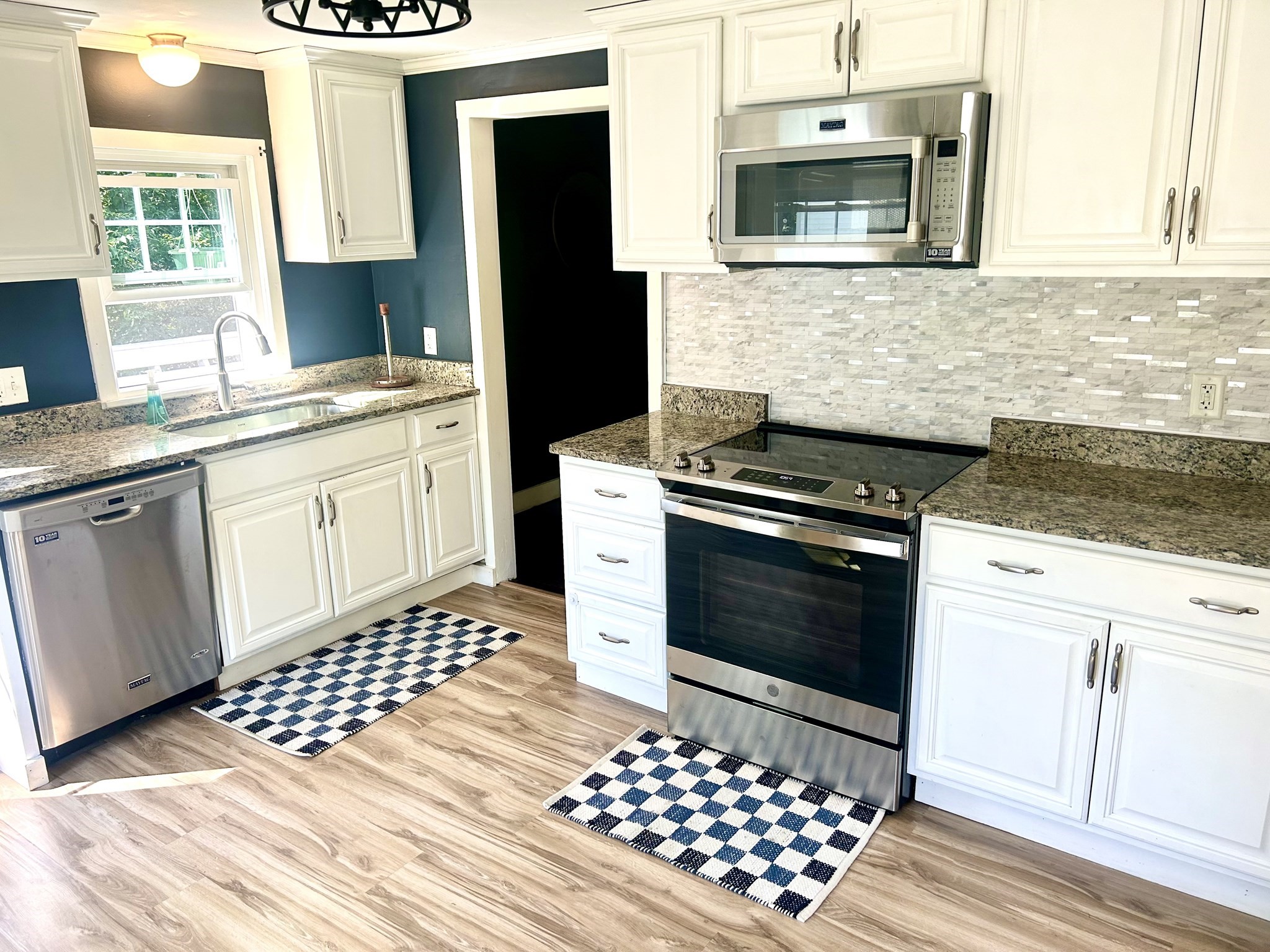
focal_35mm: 26
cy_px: 476
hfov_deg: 67.3
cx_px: 635
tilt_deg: -13.6
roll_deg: +2.1
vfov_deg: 53.1
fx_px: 954
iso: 64
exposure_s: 1/120
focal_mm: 5.7
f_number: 1.5
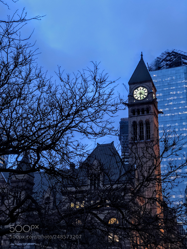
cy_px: 124
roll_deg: -1.6
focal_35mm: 52
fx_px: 375
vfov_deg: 36.8
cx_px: 94
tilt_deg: +24.9
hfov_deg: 28.0
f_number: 2.4
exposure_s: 1/24
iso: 160
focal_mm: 6
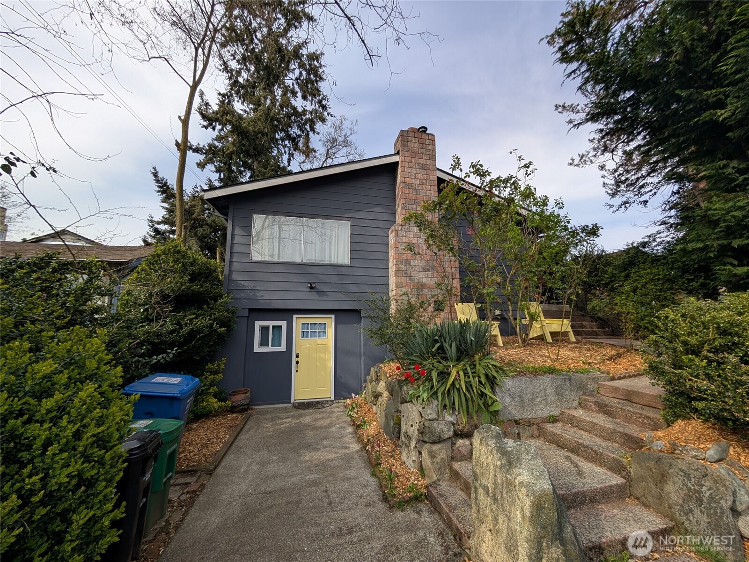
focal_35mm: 12
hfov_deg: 110.5
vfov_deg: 94.5
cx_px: 374
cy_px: 281
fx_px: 260
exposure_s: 1/1949
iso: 53
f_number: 1.7
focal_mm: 2.02
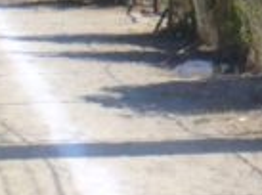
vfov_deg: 7.1
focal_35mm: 208
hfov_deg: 9.0
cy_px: 11
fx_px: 1570
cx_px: 528
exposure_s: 1/320
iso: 80
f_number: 5.6
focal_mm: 6.1
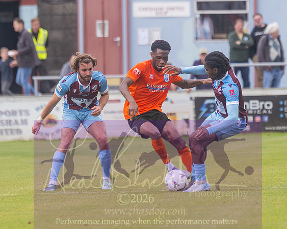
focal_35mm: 692
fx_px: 5878
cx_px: 176
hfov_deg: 2.8
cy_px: 95
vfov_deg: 2.2
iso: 360
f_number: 2.8
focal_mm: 220
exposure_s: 1/1250
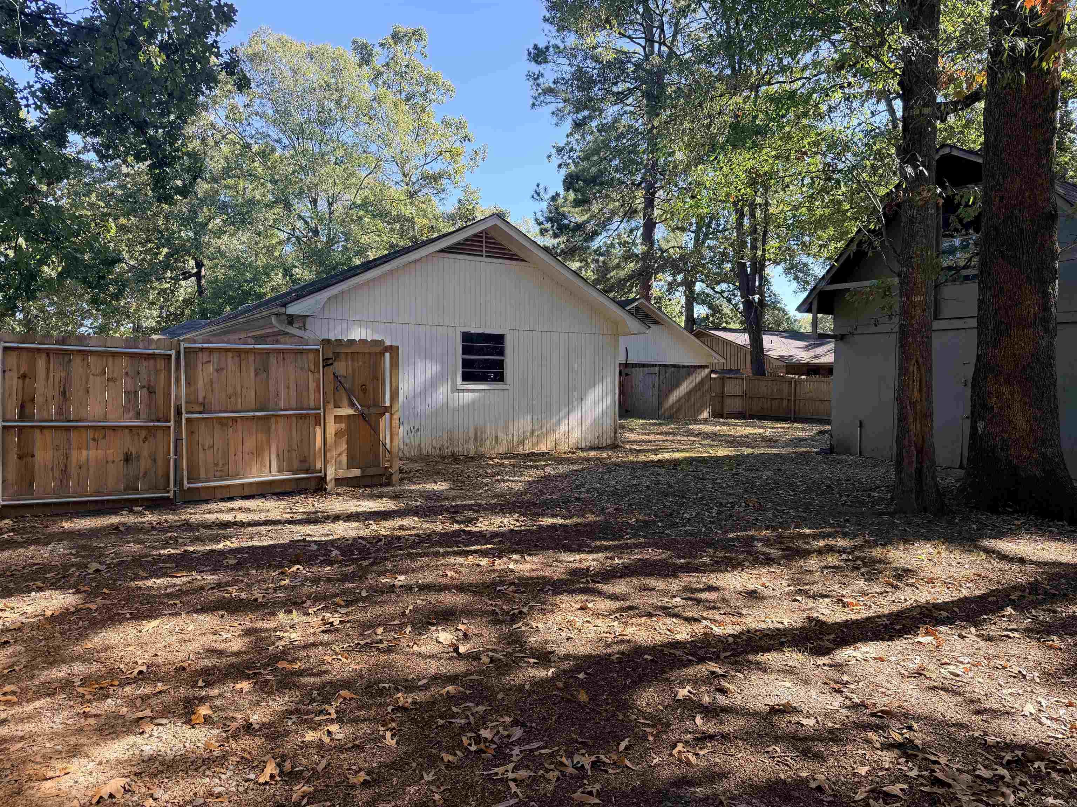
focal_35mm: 24
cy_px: 404
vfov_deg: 56.8
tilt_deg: -1.4
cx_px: 538
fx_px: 747
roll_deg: -0.2
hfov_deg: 71.6
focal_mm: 6.76
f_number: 1.78
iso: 100
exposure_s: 1/461
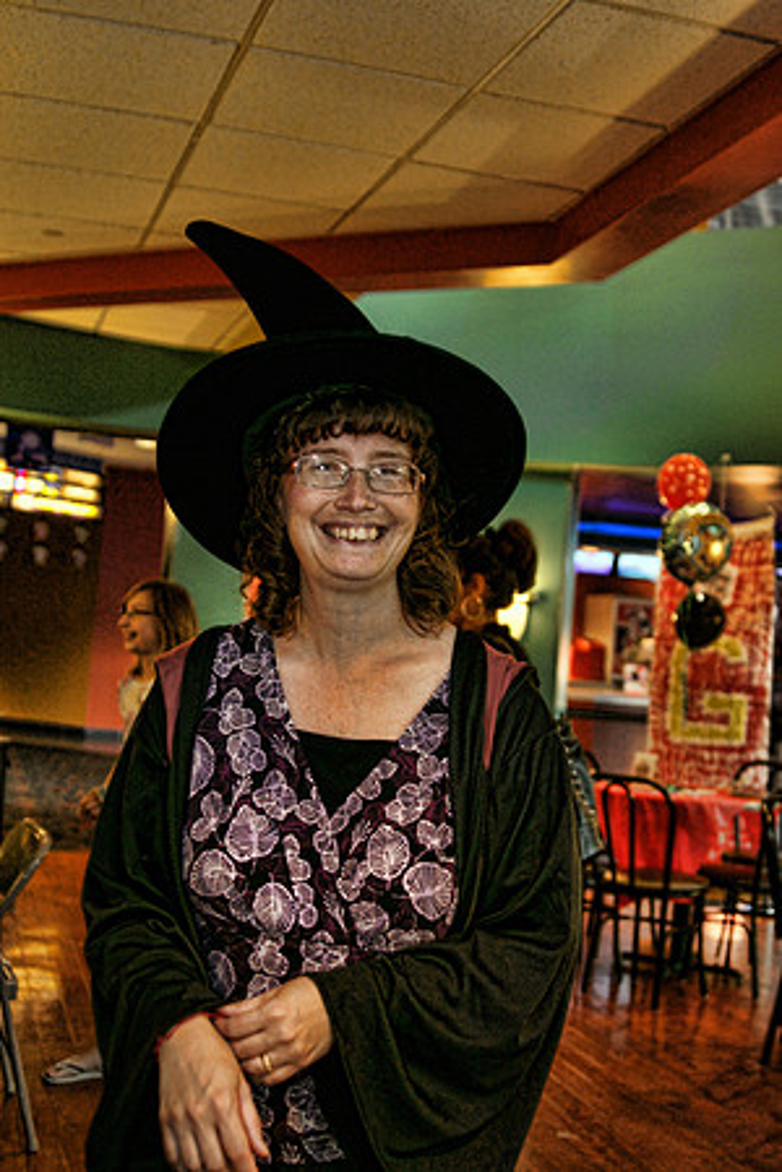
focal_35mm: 42
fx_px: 1368
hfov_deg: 31.9
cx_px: 391
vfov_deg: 46.4
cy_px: 586
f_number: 2.8
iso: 400
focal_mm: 28
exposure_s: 1/60
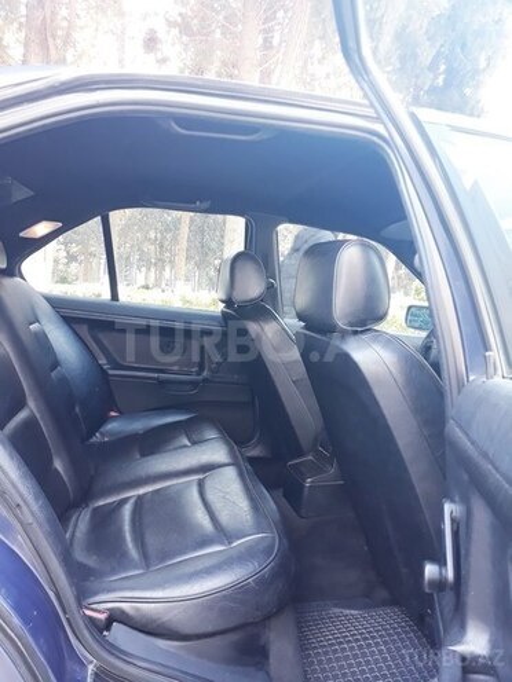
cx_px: 256
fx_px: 532
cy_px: 341
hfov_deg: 51.4
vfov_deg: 65.3
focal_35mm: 27
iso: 80
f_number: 1.9
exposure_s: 1/33
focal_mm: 3.6
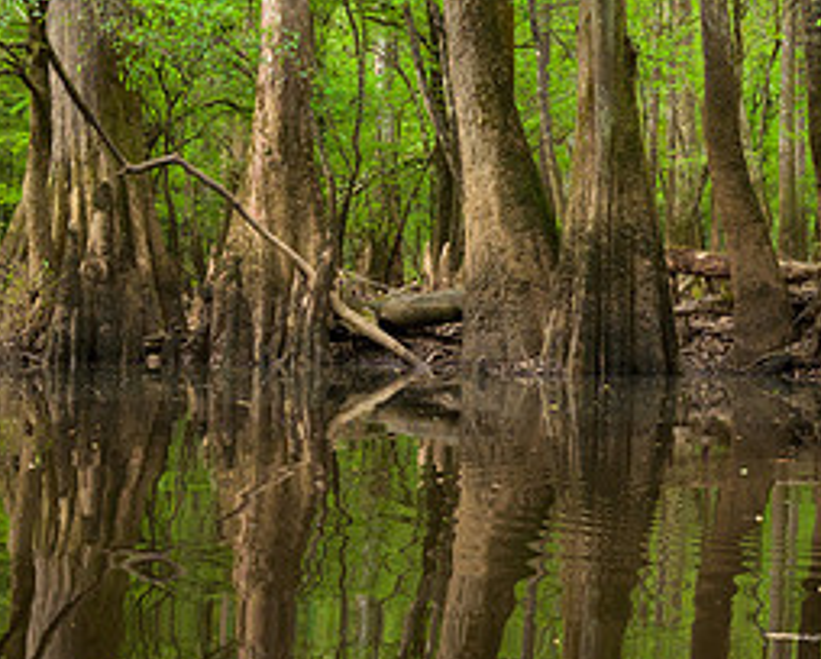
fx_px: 2555
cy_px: 104
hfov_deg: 17.7
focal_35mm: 105
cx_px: 857
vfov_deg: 14.6
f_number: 9
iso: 1600
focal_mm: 47
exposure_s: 1/320
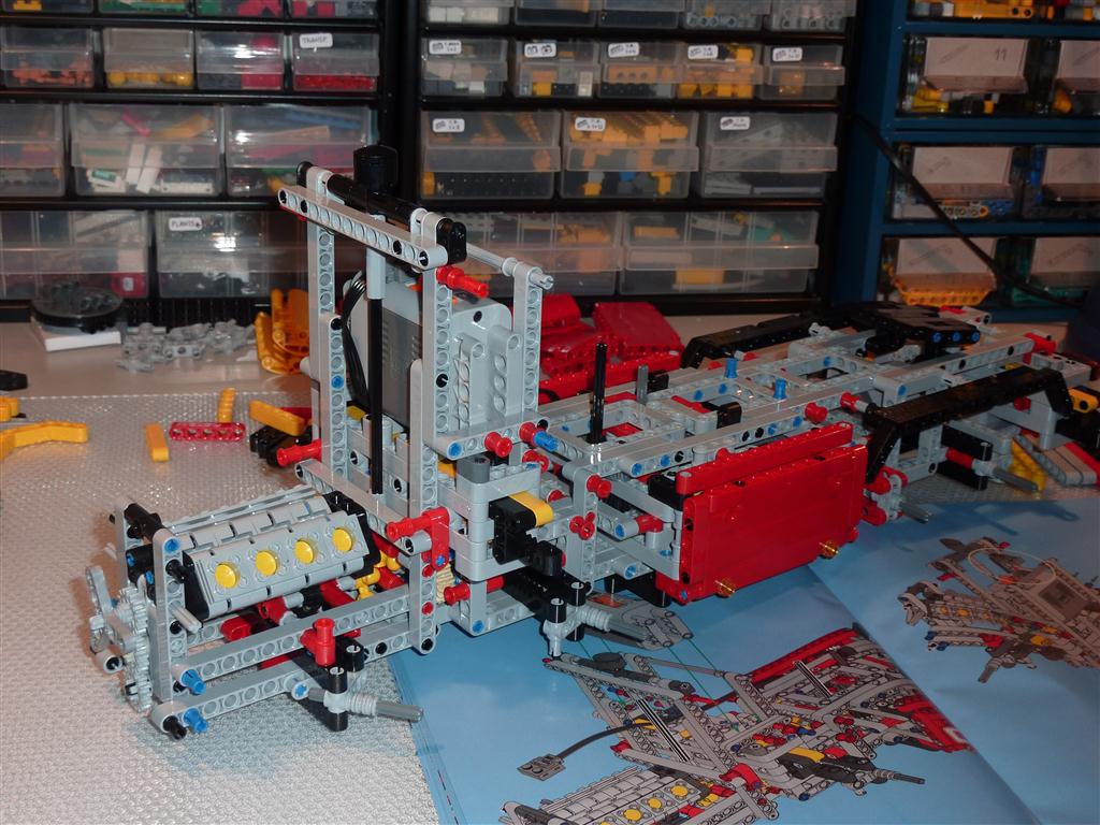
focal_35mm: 48
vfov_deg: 30.3
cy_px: 412
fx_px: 1525
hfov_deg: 39.7
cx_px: 550
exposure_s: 1/30
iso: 100
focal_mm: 7.9
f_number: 3.8
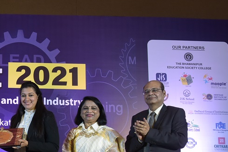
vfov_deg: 17.5
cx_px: -40
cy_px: 126
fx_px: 487
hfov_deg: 24.1
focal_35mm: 77
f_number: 5
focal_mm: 32
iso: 1250
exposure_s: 1/100
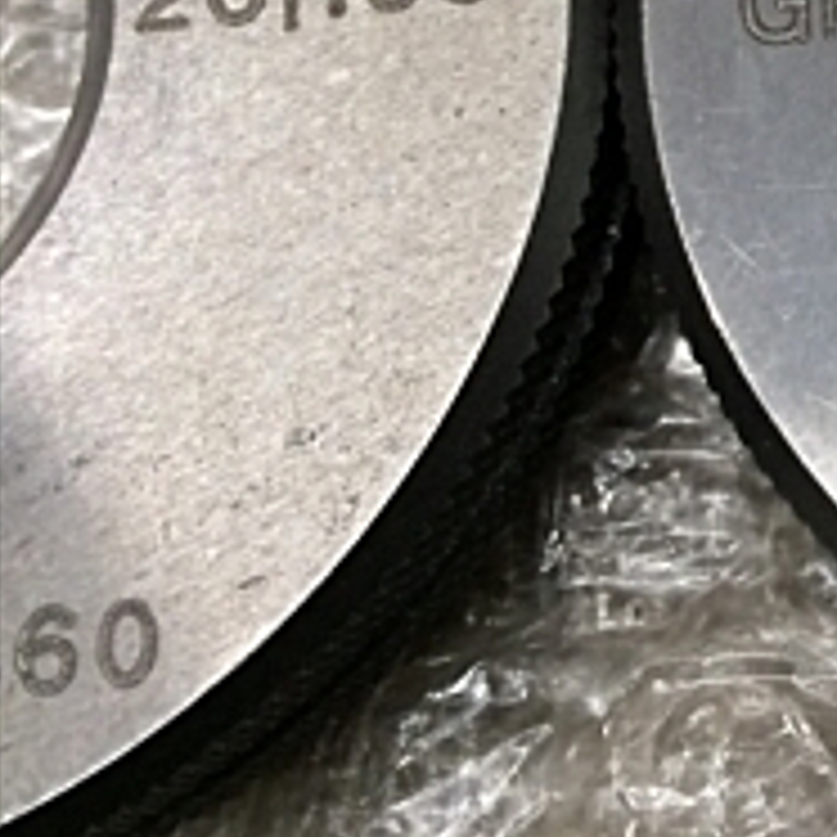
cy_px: -4
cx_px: 1436
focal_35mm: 88
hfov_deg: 16.8
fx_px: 2407
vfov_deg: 19.2
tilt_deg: -75.5
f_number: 2.2
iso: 80
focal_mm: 4.15
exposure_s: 1/30
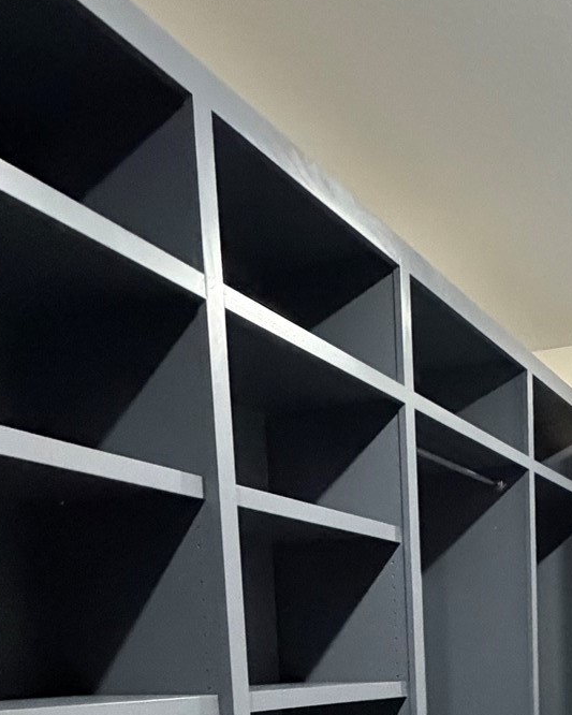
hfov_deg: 33.5
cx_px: 533
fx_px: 889
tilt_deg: -6.3
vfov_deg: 37.2
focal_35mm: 42
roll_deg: +1.6
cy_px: 774
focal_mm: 2.22
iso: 800
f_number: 2.2
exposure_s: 1/60
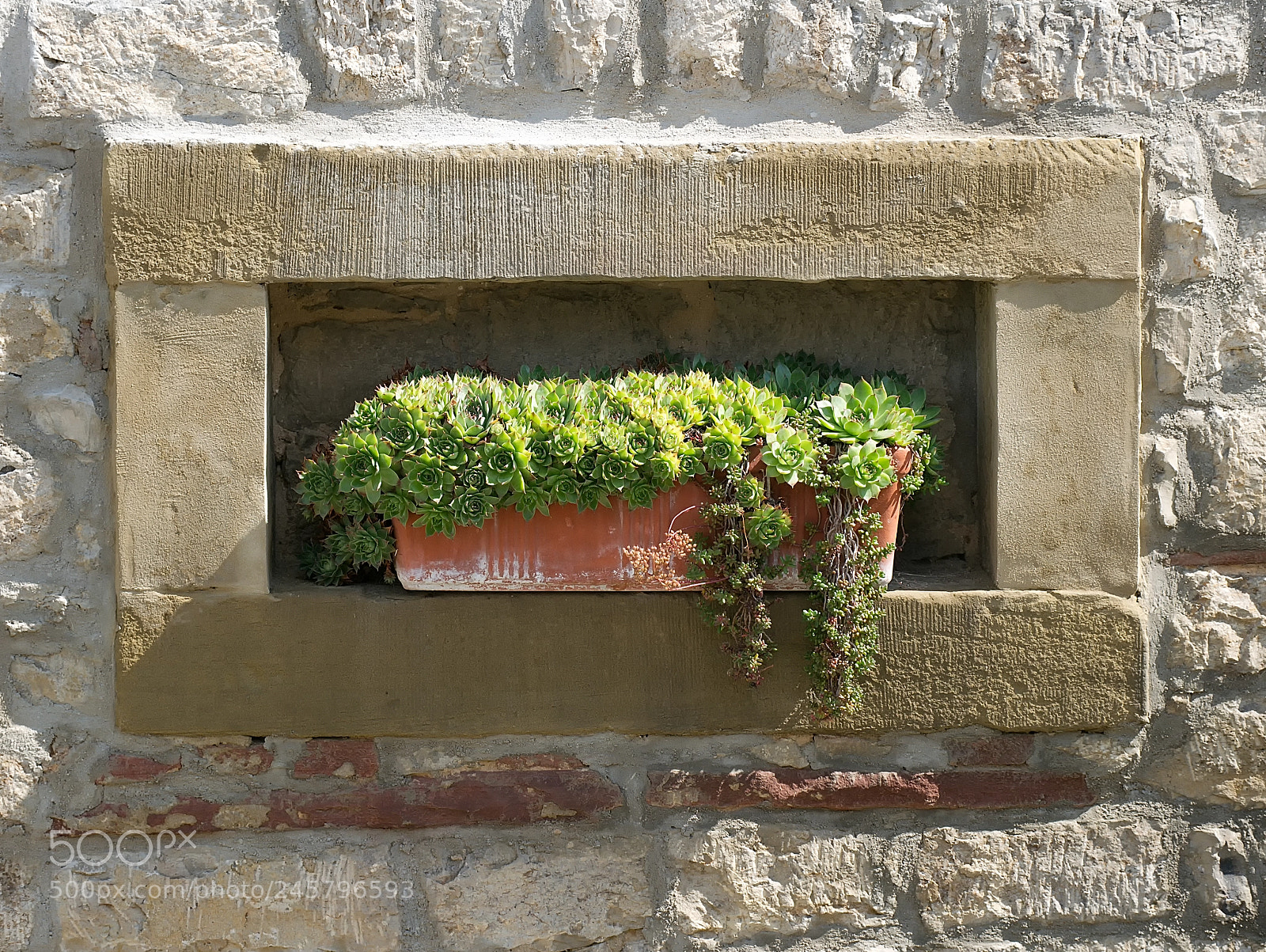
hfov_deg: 16.4
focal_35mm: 120
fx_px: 4393
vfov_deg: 12.4
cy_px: 476
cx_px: 633
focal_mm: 60
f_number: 5
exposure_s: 1/400
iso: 200
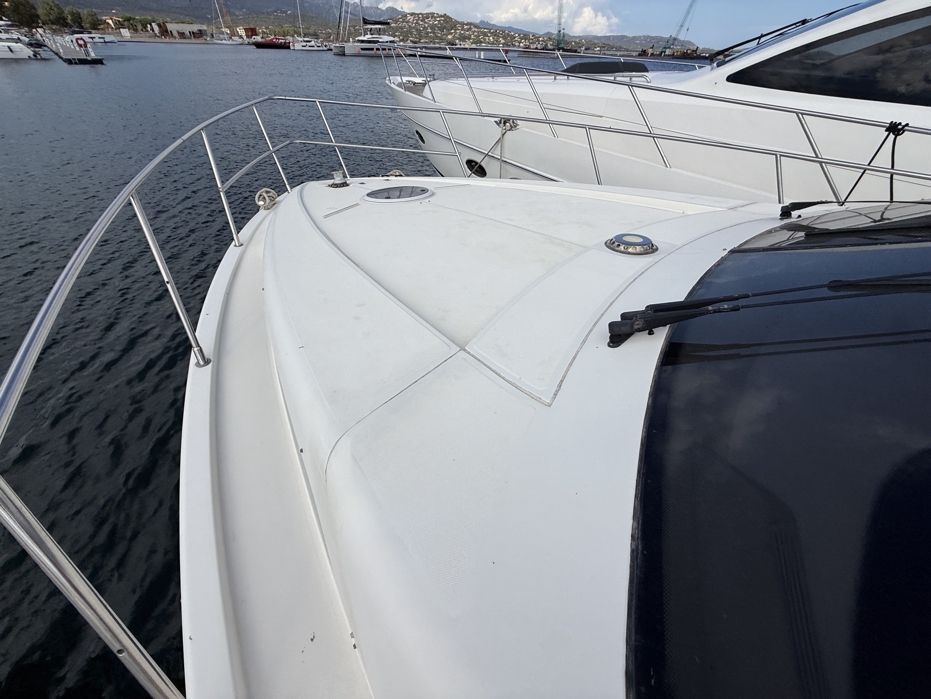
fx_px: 377
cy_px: 350
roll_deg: -2.0
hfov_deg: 102.1
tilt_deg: -41.8
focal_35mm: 14
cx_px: 466
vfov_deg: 85.7
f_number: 2.2
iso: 50
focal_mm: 2.22
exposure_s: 1/5155
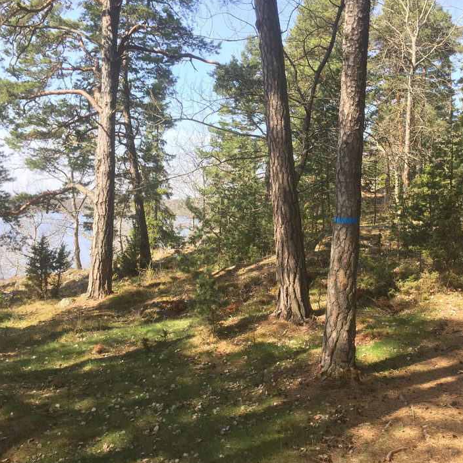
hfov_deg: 46.7
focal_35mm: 35
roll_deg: -0.4
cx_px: 294
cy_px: 231
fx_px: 530
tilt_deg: -2.6
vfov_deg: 47.2
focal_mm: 4.15
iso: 32
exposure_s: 1/408
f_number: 2.2
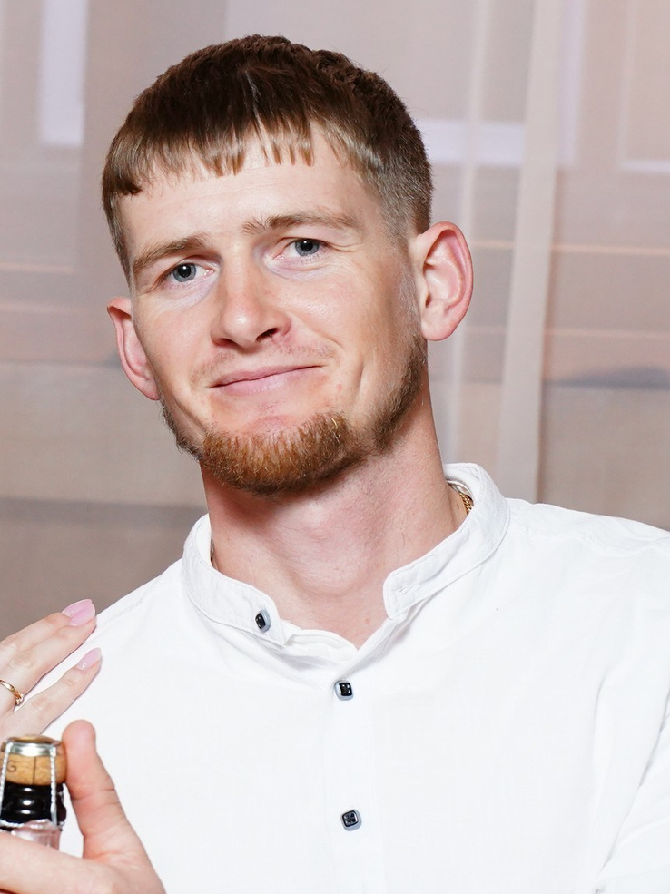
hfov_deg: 9.0
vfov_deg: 12.0
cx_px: 84
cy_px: 605
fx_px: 4261
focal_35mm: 165
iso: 2500
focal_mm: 66
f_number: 6.3
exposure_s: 1/160
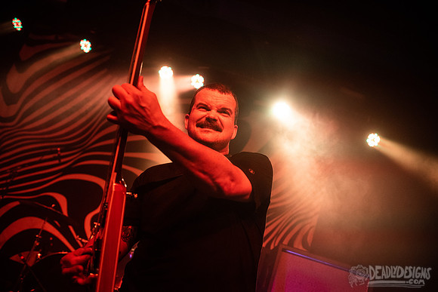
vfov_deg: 37.9
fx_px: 426
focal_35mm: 35
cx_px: 219
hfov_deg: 54.4
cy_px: 146
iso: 3200
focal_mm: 35
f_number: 3.2
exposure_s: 1/320
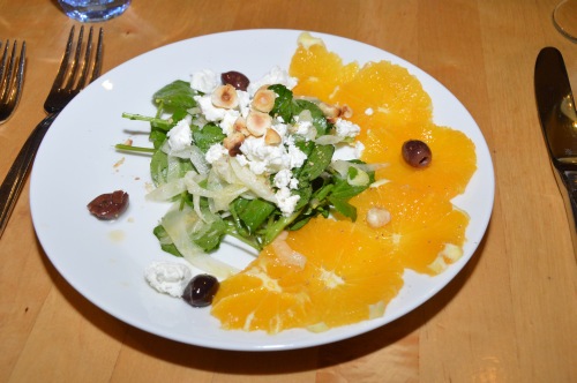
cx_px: 288
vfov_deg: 30.8
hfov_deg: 45.0
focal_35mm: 44
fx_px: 696
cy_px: 192
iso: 1600
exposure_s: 1/60
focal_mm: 29
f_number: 8
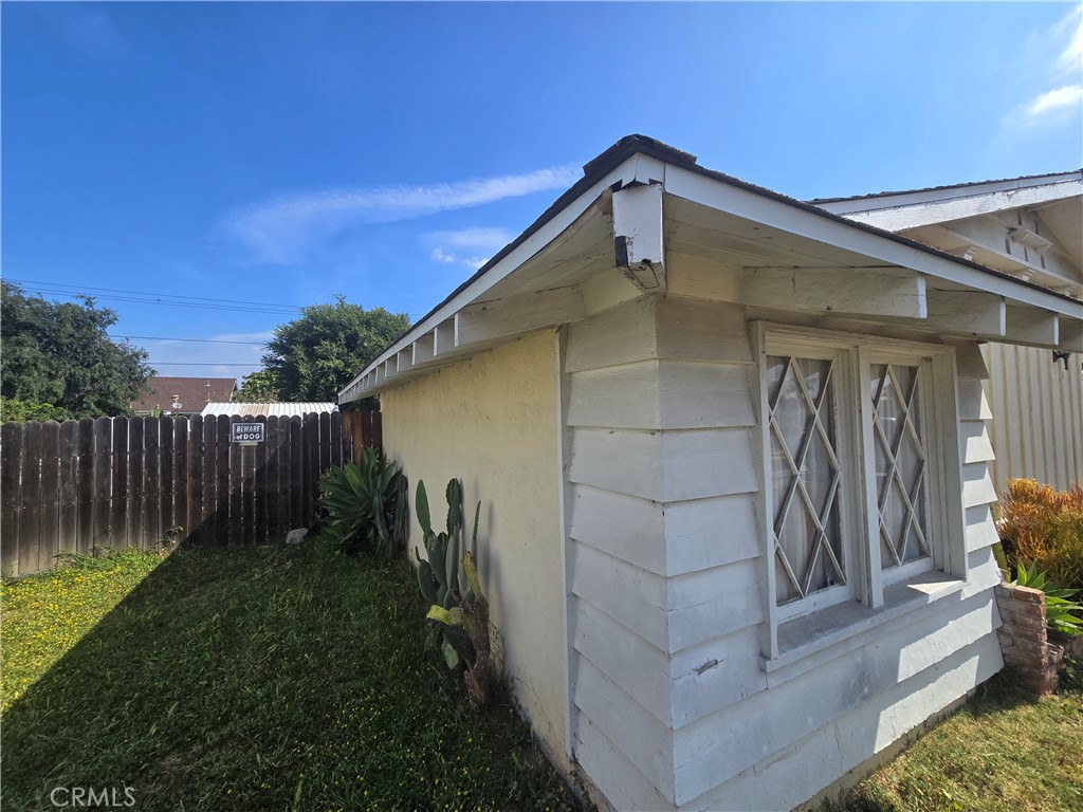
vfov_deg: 89.9
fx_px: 407
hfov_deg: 106.2
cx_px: 542
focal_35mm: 13
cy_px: 406
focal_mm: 2.2
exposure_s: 1/2000
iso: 50
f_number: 2.2
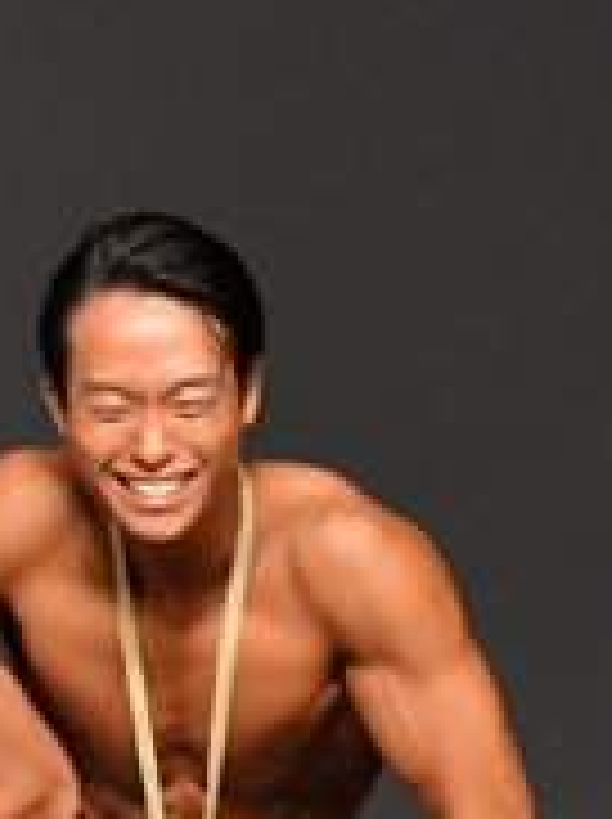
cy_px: 1080
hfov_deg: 1.0
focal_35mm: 1536
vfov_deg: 1.3
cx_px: -394
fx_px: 36293
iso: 2000
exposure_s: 1/400
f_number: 5.6
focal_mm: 250
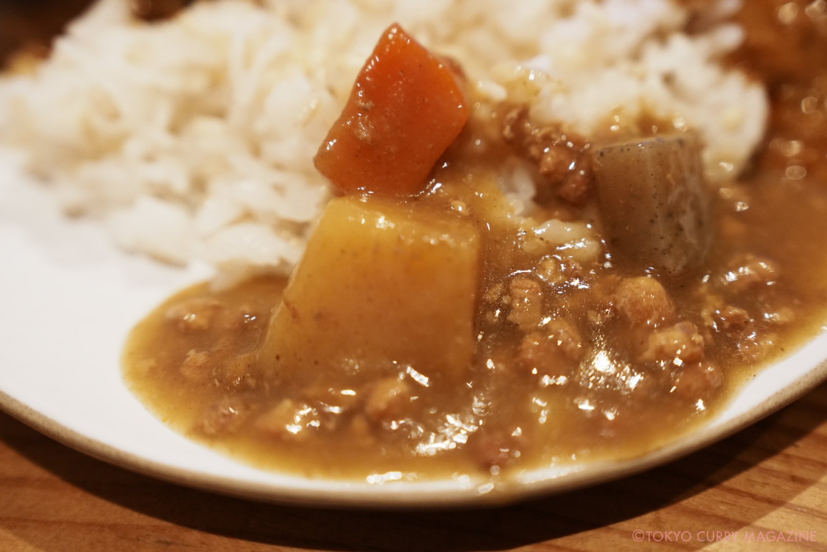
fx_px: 1425
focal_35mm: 62
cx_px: 414
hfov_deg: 32.4
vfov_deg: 21.9
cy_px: 276
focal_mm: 62
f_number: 3.5
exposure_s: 1/200
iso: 4000
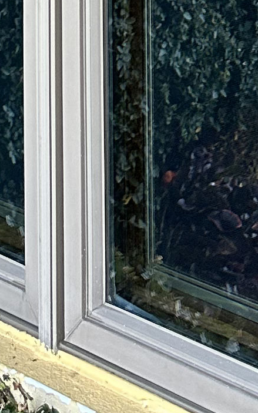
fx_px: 1644
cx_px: 325
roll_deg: +0.2
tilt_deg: +5.4
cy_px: -601
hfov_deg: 8.9
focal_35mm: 146
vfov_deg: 11.6
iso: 160
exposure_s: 1/121
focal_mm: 6.86
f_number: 1.78
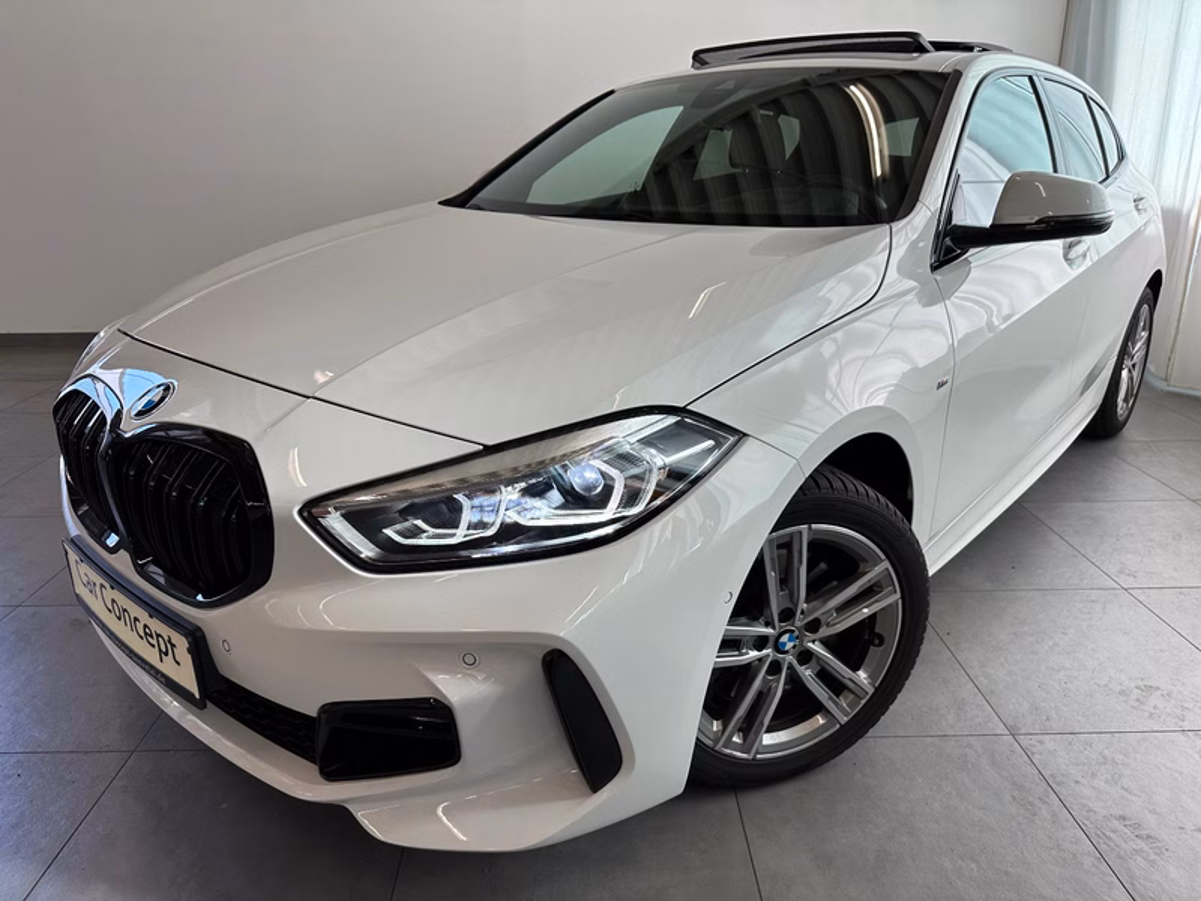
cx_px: 600
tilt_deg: -20.3
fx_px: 833
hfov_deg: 71.6
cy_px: 450
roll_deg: -0.3
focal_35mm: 24
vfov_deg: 56.8
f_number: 1.78
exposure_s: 1/161
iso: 64
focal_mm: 6.86
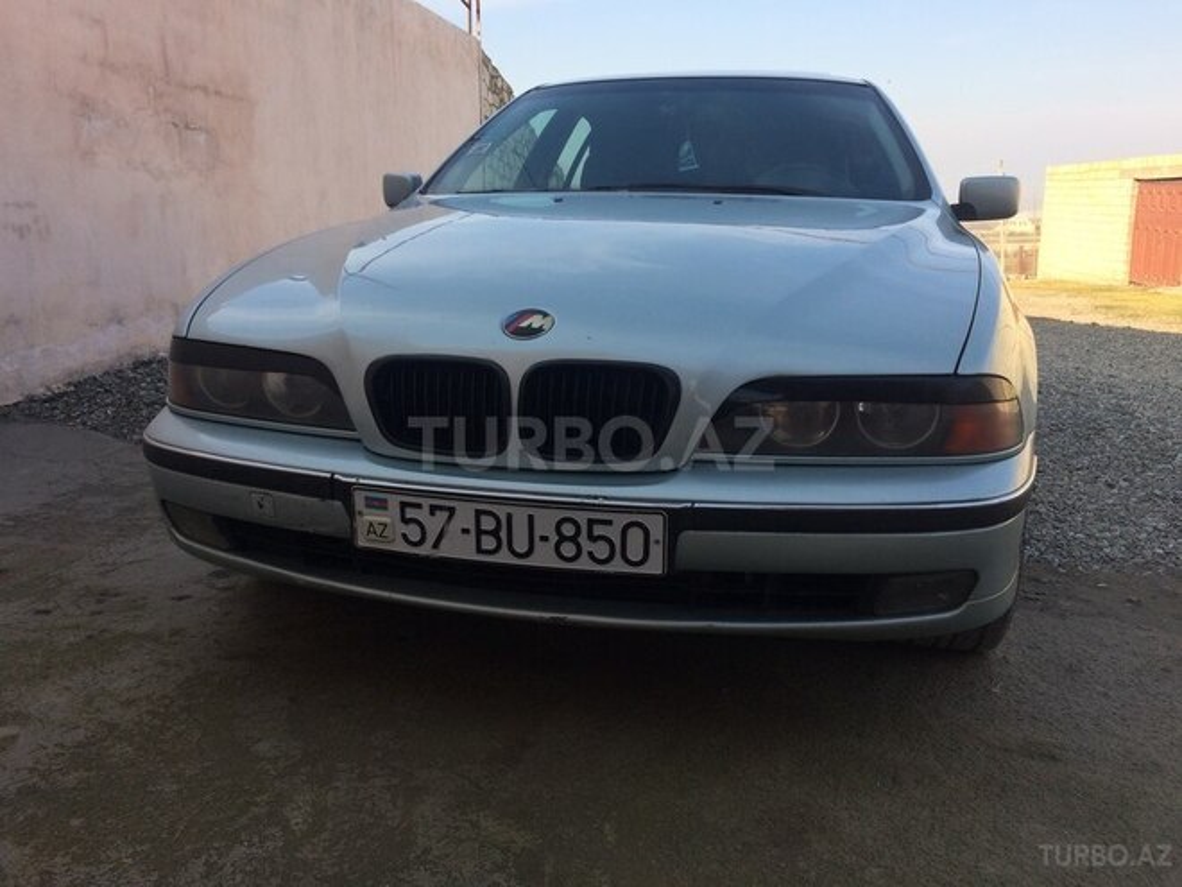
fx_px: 990
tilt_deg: -14.9
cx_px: 591
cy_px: 444
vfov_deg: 48.2
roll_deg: +2.0
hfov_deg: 61.7
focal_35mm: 29
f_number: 2.2
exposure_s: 1/838
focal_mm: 4.15
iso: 32
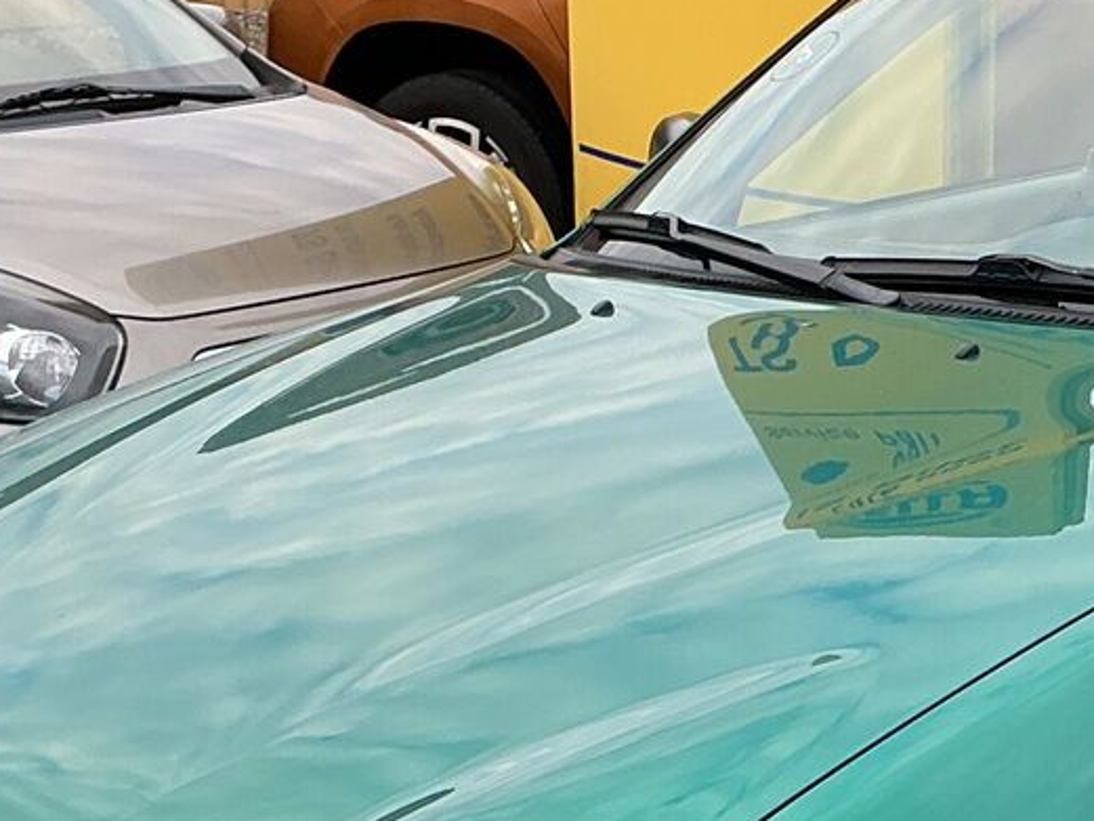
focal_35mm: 95
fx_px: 3003
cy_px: 508
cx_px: 1127
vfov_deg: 15.6
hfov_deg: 19.9
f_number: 1.8
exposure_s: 1/152
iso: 20
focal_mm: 3
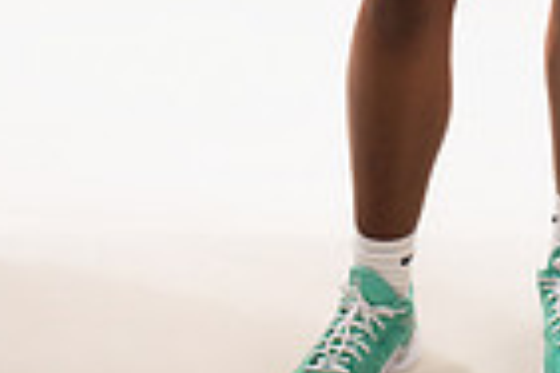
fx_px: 1991
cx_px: 445
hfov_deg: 15.9
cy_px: -460
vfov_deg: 9.7
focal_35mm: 128
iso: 500
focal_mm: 40
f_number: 7.1
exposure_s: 1/320
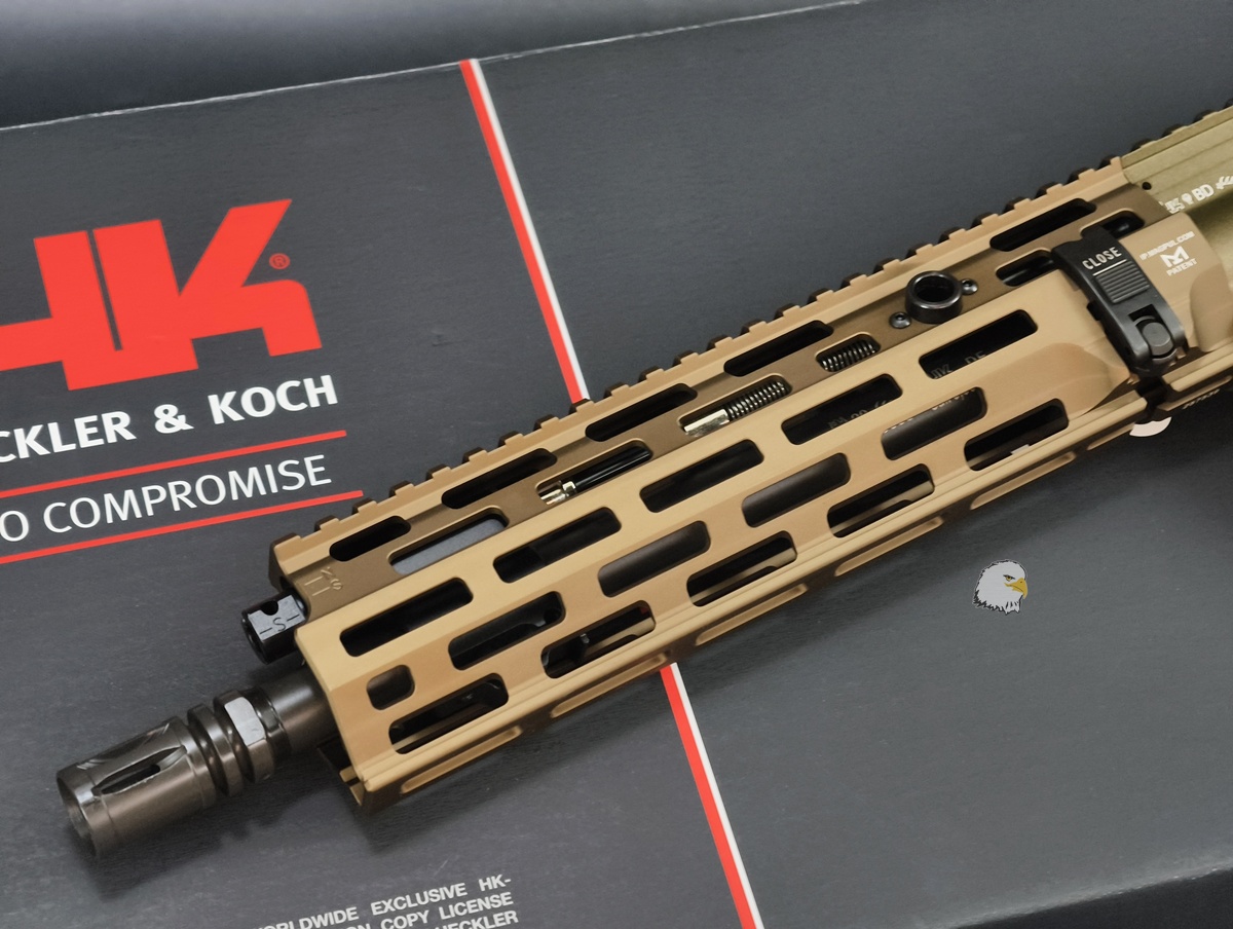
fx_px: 3032
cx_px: 616
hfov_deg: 23.0
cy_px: 464
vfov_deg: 17.4
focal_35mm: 85
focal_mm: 22.48
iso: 957
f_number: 2.67
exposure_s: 1/20
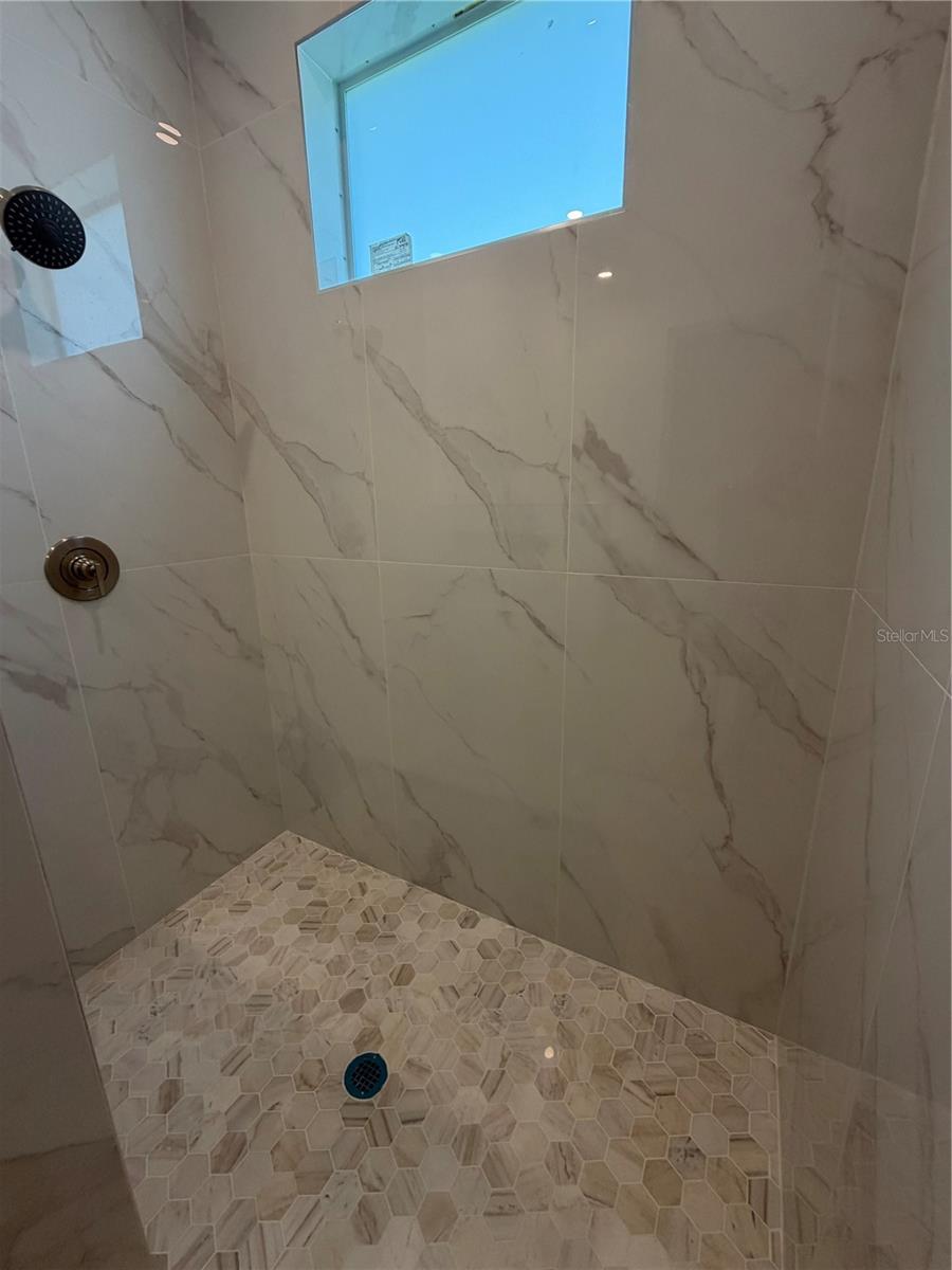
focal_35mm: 14
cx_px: 476
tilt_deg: -14.9
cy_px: 635
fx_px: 513
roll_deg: +0.5
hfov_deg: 85.7
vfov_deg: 102.1
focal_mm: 2.22
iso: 250
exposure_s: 1/121
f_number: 2.2
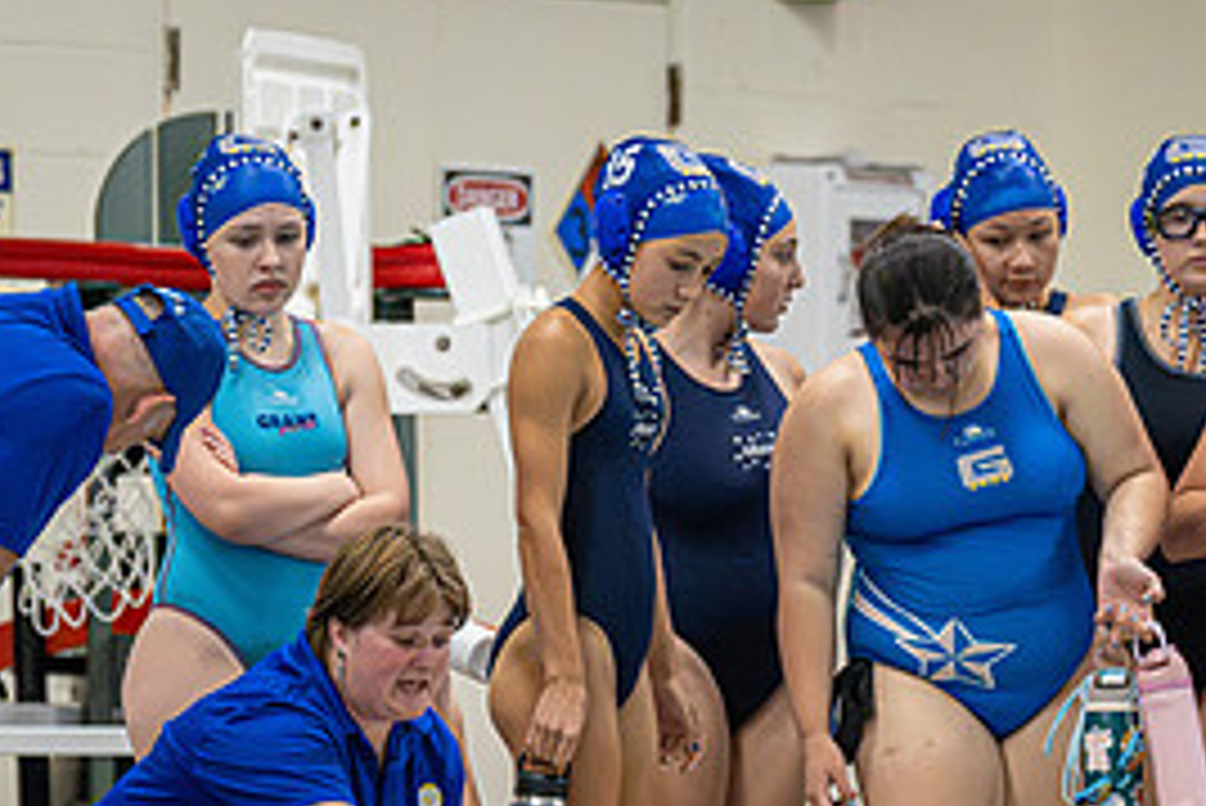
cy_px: 666
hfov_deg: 4.7
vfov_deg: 3.2
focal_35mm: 434
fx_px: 14546
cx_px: 704
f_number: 4
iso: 16000
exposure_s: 1/1000
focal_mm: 165
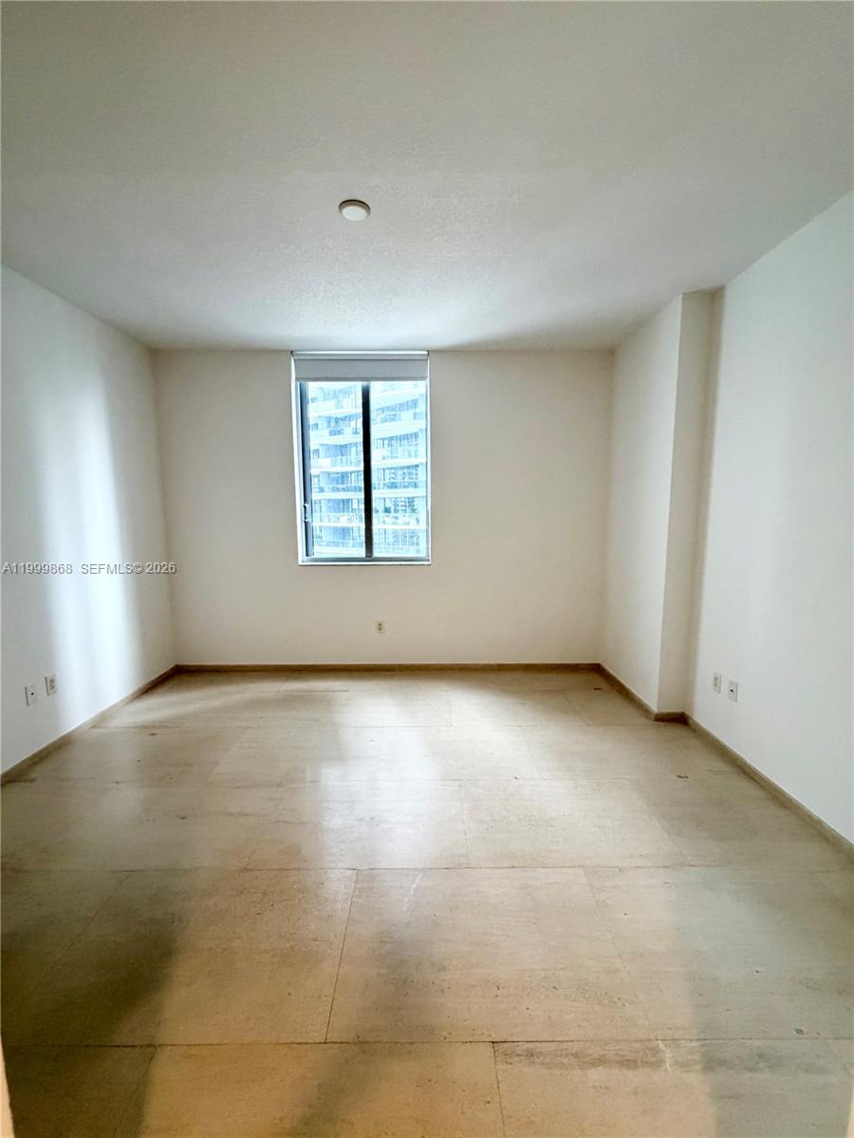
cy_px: 569
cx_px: 427
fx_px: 461
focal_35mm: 14
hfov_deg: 85.7
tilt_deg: -8.0
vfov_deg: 102.1
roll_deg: +0.6
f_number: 2.2
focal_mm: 2.22
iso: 320
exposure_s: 1/60
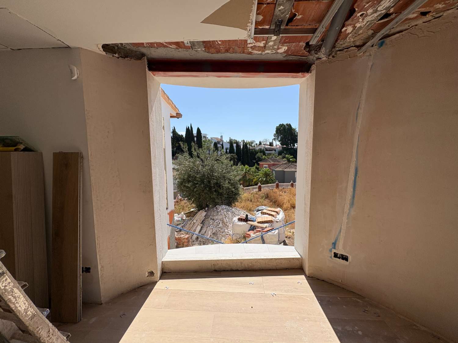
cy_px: 172
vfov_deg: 85.7
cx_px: 229
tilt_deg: -4.0
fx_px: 185
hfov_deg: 102.1
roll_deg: +1.8
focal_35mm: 14
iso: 50
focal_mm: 2.22
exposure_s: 1/2985
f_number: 2.2
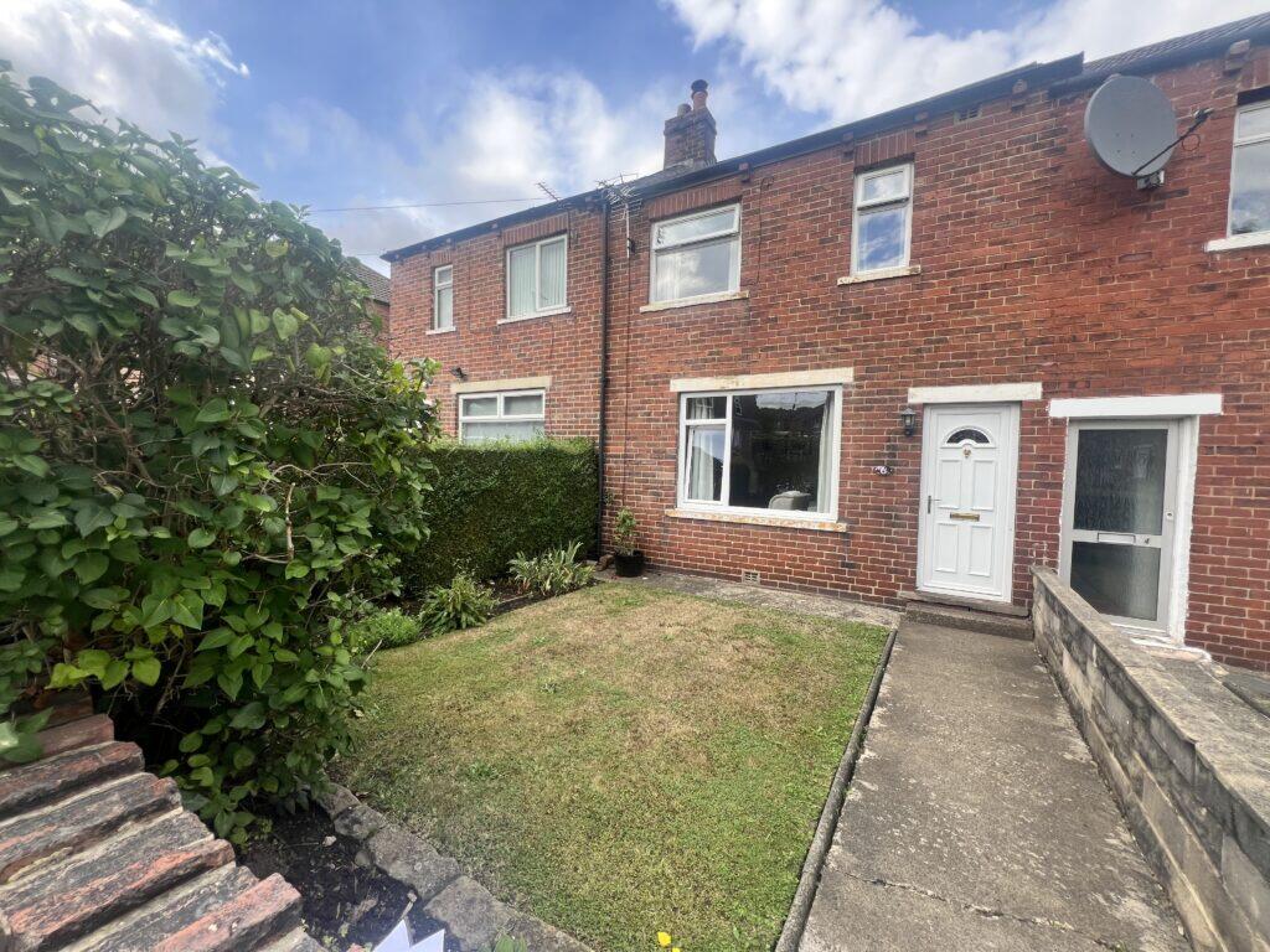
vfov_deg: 89.9
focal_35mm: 13
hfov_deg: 106.2
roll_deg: -1.5
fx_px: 477
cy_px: 476
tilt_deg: -2.1
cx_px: 635
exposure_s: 1/314
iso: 32
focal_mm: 1.57
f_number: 1.8
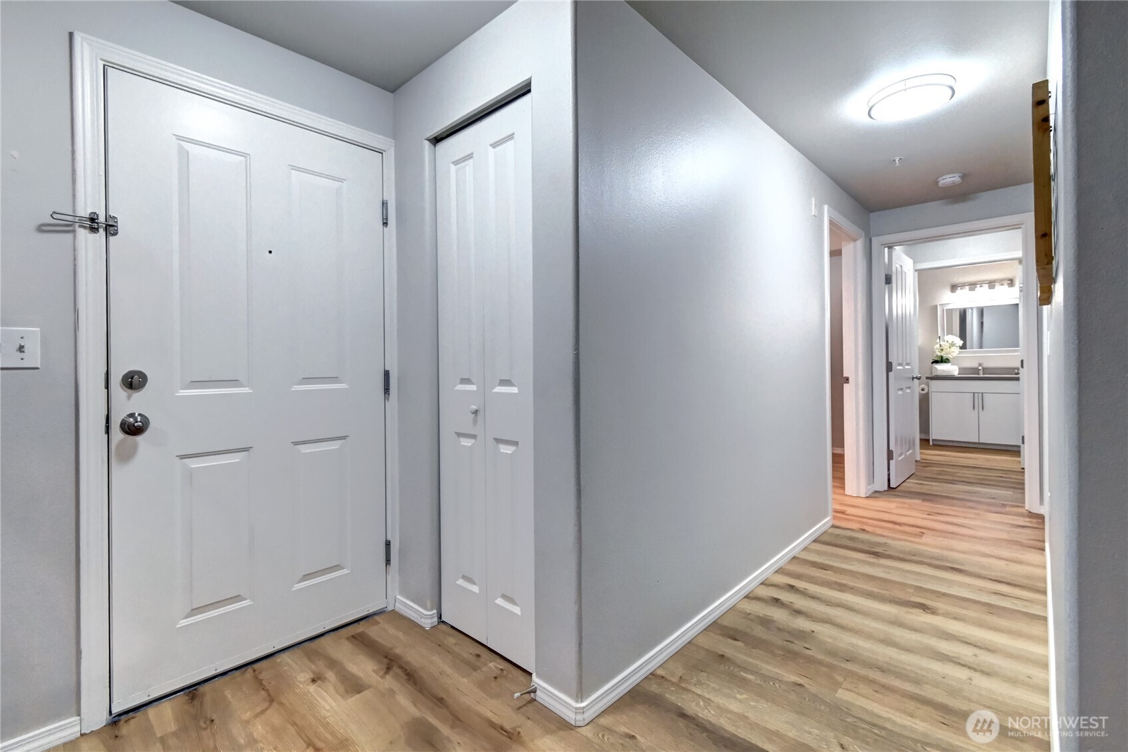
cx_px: 564
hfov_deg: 100.4
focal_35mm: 15
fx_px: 470
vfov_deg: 77.3
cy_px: 376
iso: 3200
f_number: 11
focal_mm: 10
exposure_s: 1/13
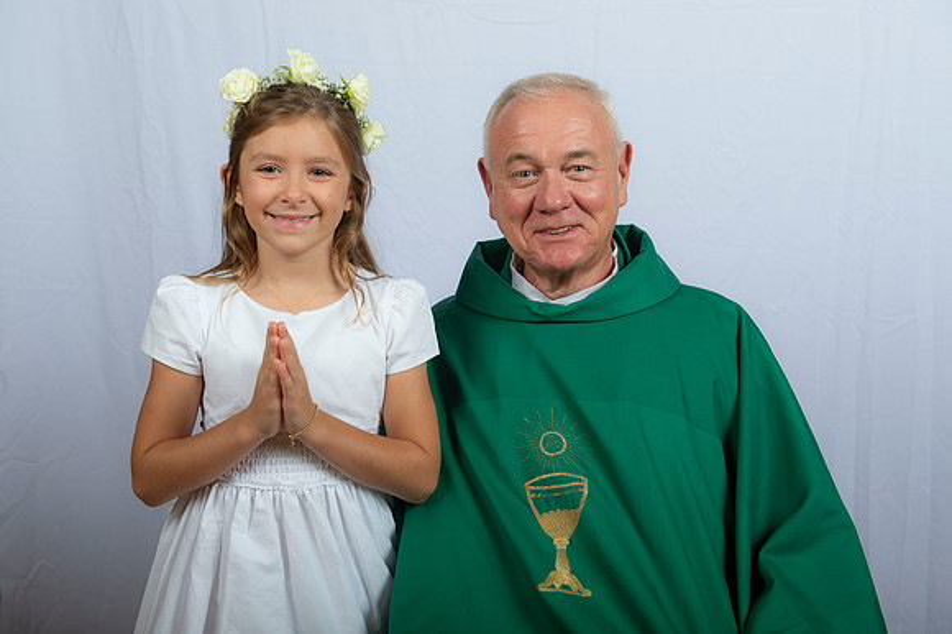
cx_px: 476
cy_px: 317
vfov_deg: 24.6
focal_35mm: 55
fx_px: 1454
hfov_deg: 36.3
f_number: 8
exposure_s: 1/200
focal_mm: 55
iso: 320
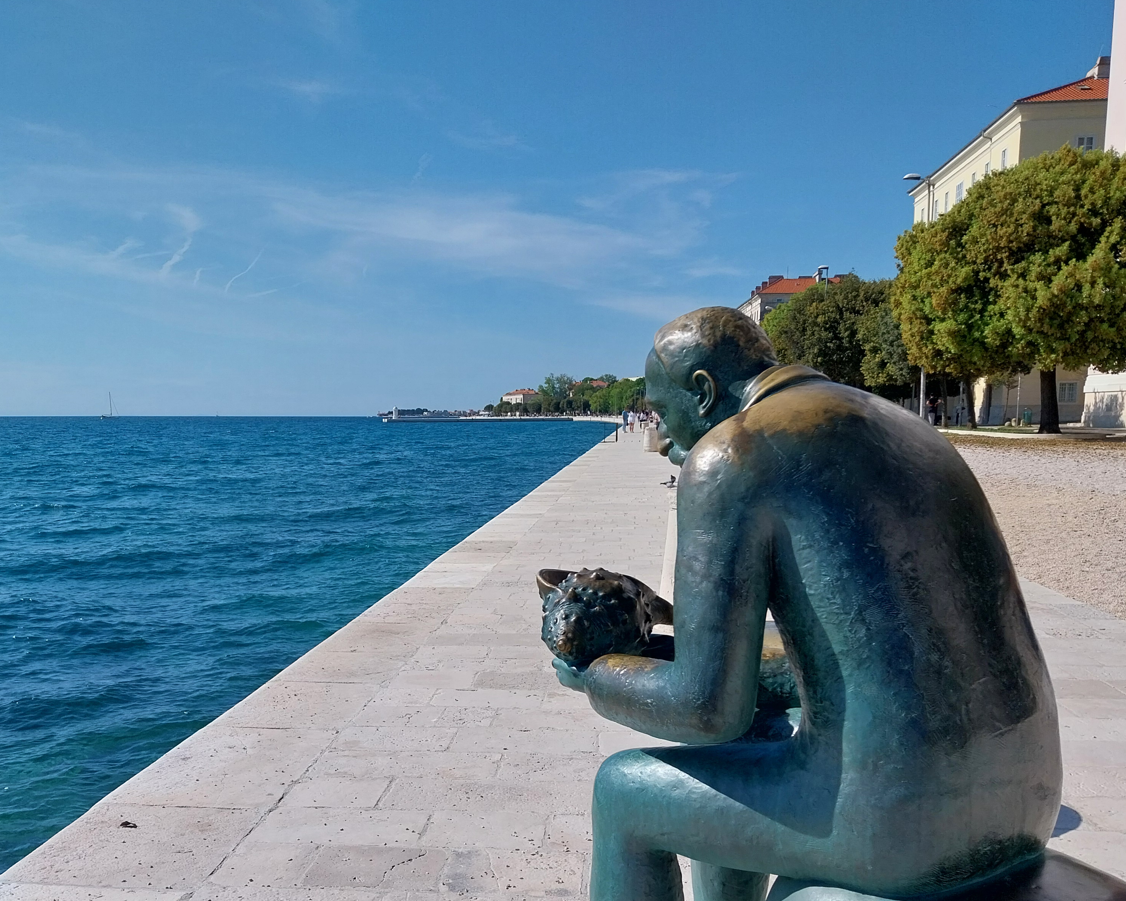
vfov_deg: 41.9
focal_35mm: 35
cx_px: 451
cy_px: 571
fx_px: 1166
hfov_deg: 51.2
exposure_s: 1/1987
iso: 25
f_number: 1.8
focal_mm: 4
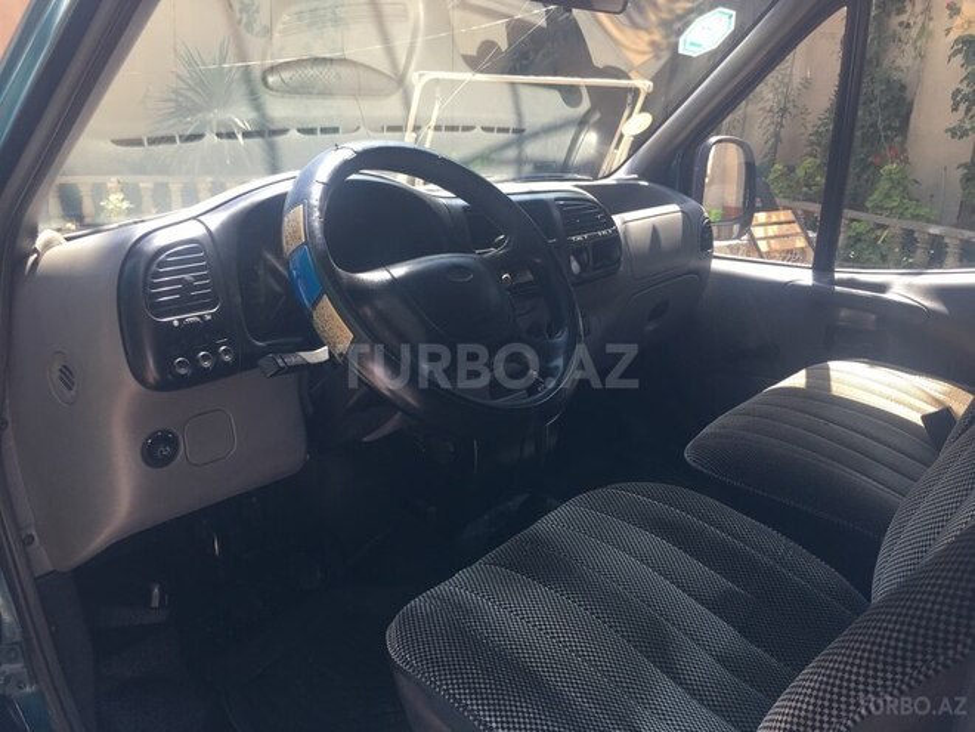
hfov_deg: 61.7
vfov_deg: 48.2
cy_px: 366
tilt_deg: -18.4
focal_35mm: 29
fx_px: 817
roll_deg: -1.5
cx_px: 488
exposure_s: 1/138
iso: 25
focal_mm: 4.15
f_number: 2.2
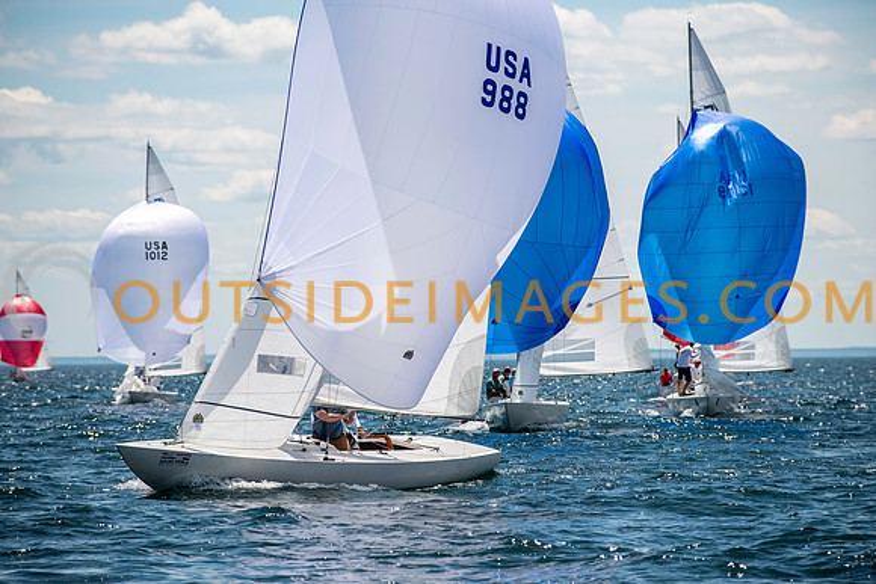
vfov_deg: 6.9
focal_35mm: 200
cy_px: 292
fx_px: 4868
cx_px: 438
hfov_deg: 10.3
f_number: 5
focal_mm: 200
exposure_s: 1/1600
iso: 160
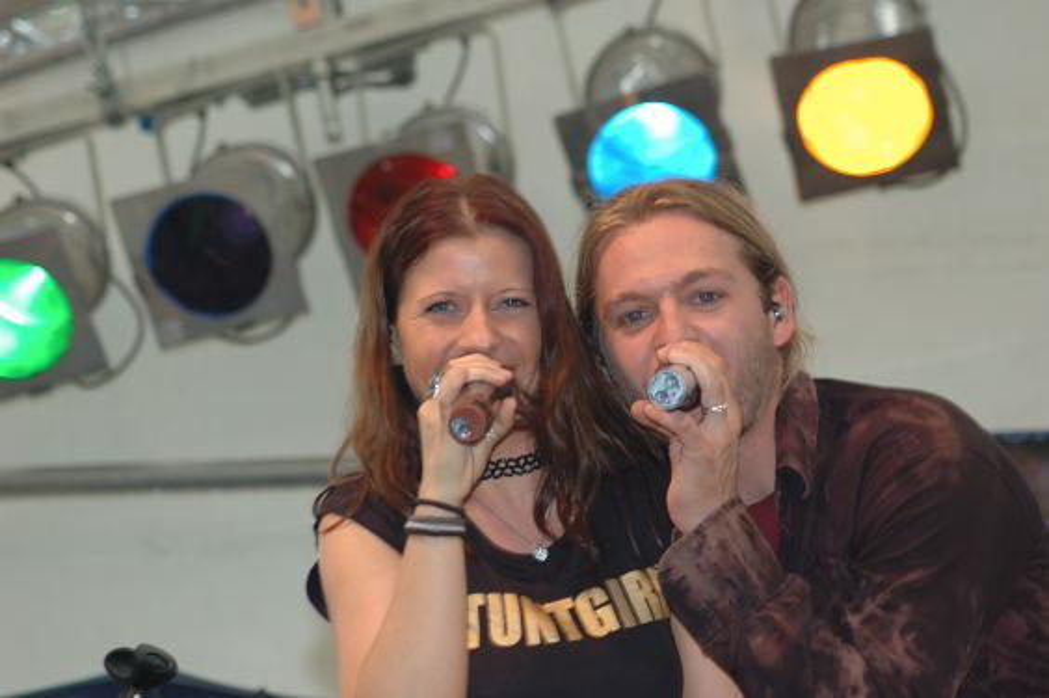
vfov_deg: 8.7
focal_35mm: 158
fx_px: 4585
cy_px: 349
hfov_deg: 13.1
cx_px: 524
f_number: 4.8
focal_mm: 105
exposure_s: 1/60
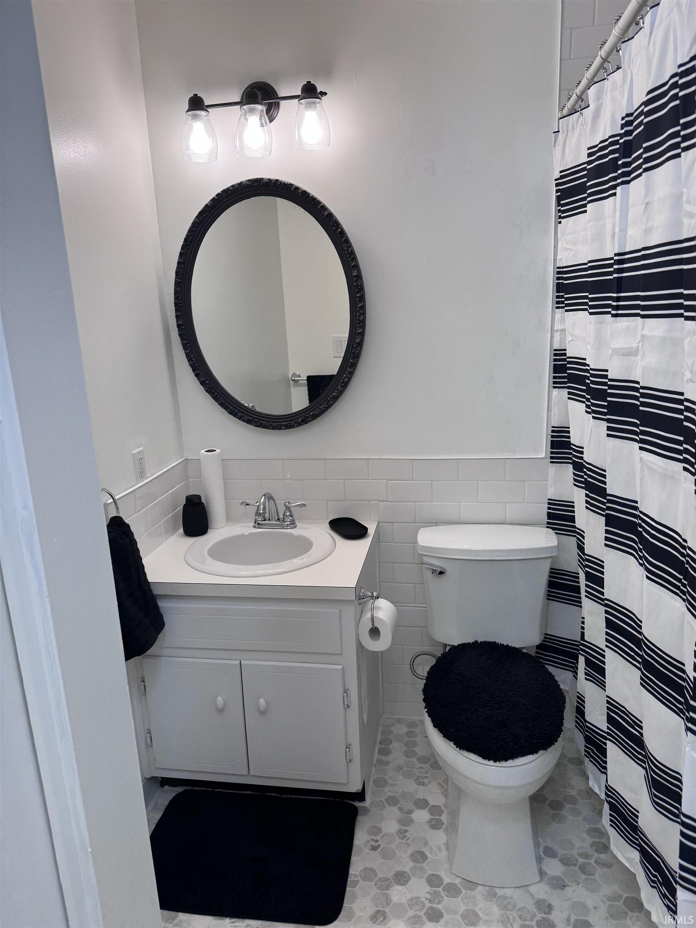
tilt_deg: -15.3
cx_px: 348
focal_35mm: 24
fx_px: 643
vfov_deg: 71.6
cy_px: 464
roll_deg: +2.3
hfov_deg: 56.8
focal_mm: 6.76
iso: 64
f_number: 1.78
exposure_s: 1/120
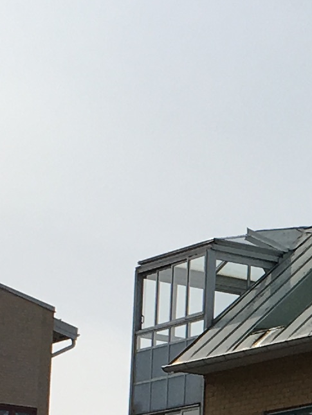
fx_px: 2174
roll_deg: -2.0
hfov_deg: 7.8
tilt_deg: +3.2
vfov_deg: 10.6
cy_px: 609
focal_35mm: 181
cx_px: 654
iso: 25
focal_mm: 4.15
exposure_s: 1/3344
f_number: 2.2
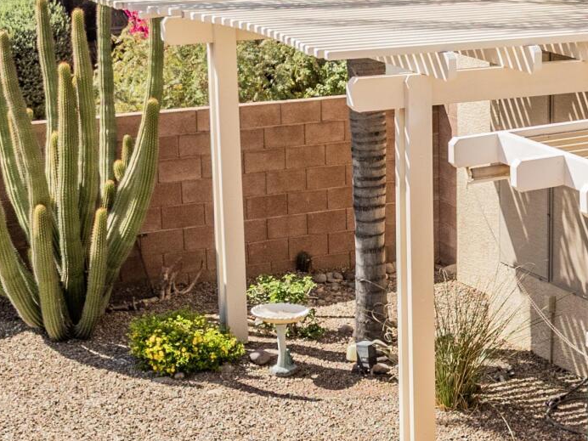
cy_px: 393
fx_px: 1767
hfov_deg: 18.4
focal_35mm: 104
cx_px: 600
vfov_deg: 14.1
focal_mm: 12.29
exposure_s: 1/40
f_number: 2.8
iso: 200
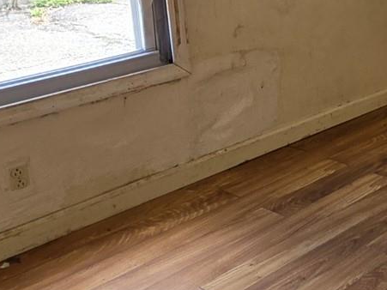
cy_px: -3
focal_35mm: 59
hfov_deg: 25.0
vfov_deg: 23.7
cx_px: 579
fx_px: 659
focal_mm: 2.2
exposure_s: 1/120
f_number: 1.9
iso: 32
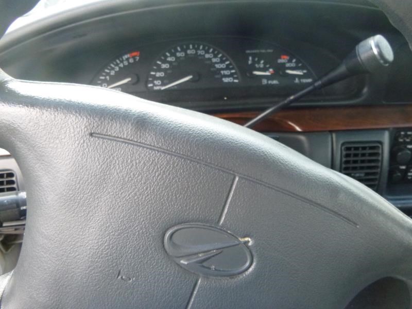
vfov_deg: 54.9
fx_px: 298
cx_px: 206
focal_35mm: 25
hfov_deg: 69.4
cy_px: 154
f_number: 3.9
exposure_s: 1/60
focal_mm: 4.5
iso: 400
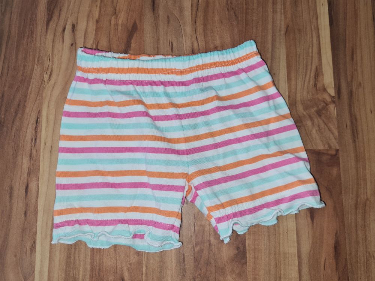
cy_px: 140
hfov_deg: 67.3
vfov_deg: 53.1
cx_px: 188
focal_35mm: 26
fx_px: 282
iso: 160
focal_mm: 5.4
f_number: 1.8
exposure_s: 1/100
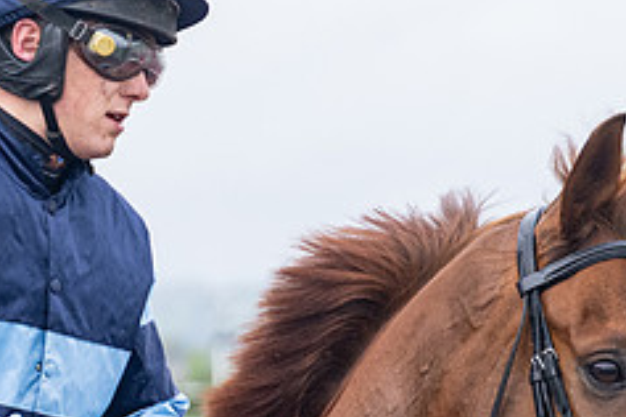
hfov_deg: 4.9
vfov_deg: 3.3
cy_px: 393
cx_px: 438
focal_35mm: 419
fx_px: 7285
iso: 800
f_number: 4
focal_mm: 98
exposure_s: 1/1600
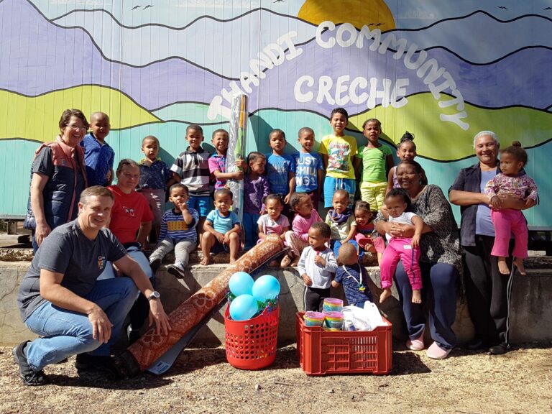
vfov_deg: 53.1
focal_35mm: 26
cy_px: 207
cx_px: 276
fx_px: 415
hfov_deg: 67.3
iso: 50
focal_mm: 4.2
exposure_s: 1/2104
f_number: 1.7
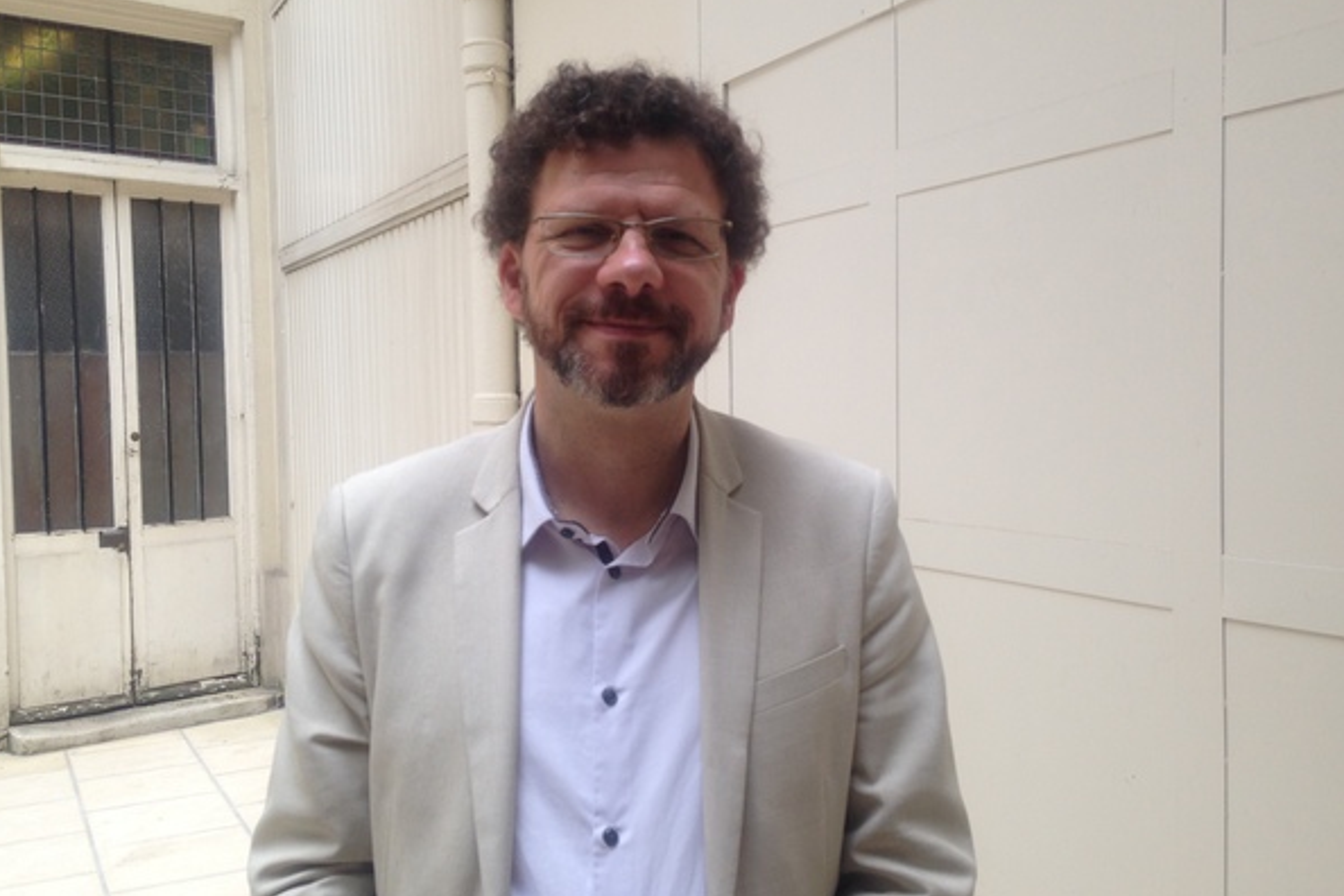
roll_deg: +2.8
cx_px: 658
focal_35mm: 37
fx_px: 1381
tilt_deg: -3.4
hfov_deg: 51.9
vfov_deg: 35.9
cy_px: 439
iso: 50
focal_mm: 4.12
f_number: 2.4
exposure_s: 1/204
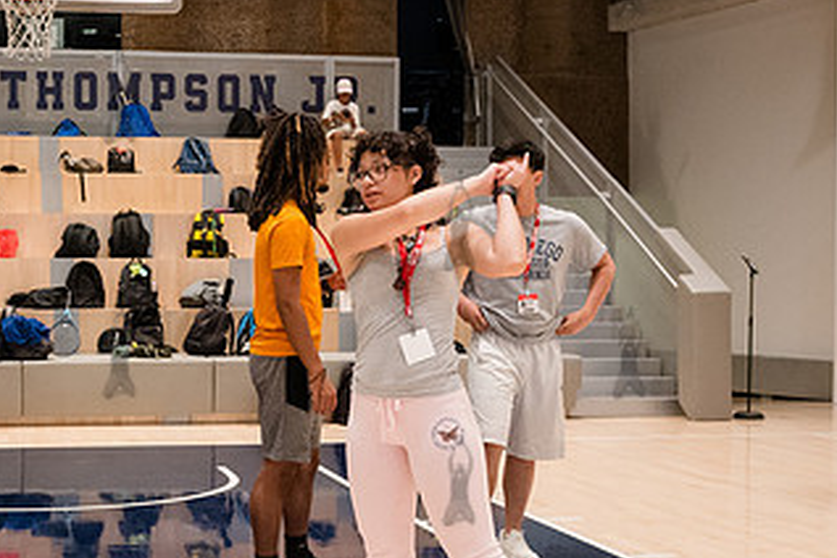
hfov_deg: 30.6
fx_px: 1488
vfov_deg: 21.2
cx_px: 160
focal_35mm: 64
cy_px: 339
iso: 5000
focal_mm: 31
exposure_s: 1/400
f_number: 4
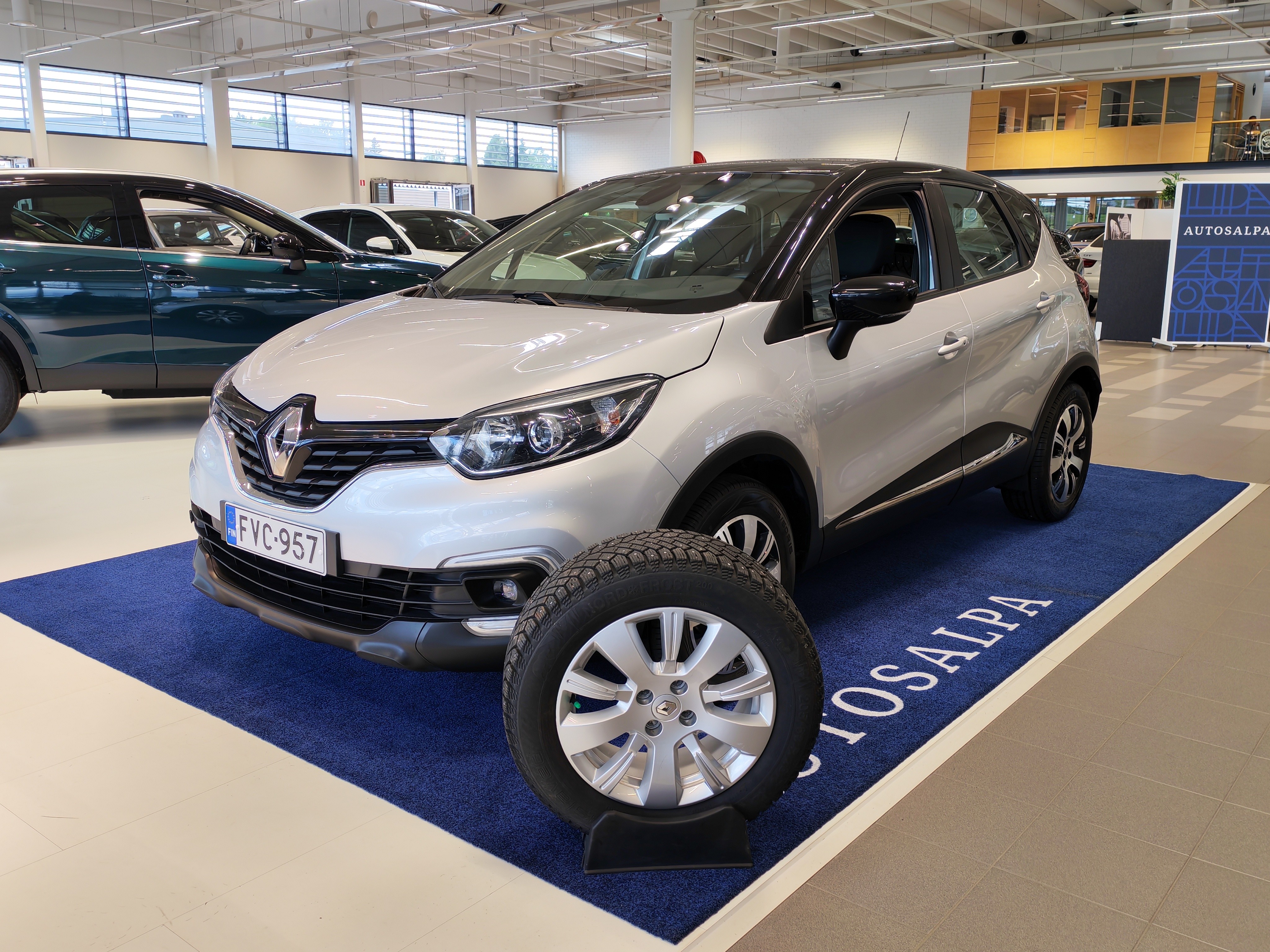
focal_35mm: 31
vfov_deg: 45.4
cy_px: 476
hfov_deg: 58.4
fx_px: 1137
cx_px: 635
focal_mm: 6.12
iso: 100
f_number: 1.9
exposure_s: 1/100
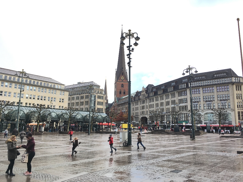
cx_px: 122
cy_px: 91
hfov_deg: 61.7
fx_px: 204
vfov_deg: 48.2
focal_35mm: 29
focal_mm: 4.15
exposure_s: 1/582
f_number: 2.2
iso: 25
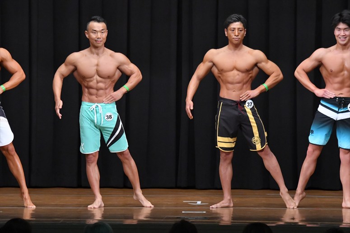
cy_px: 116
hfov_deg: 9.2
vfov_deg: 6.1
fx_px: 2186
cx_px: 175
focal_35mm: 225
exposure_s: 1/400
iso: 8000
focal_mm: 150
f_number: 5.6
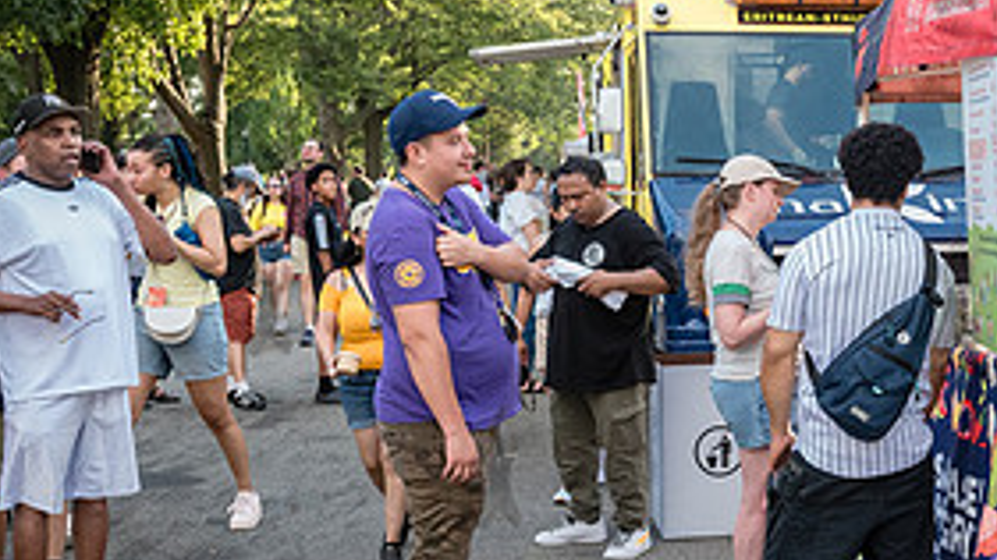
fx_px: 1771
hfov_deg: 29.7
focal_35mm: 67
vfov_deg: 18.0
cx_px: 954
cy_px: 292
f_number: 5
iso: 2000
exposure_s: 1/640
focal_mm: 31
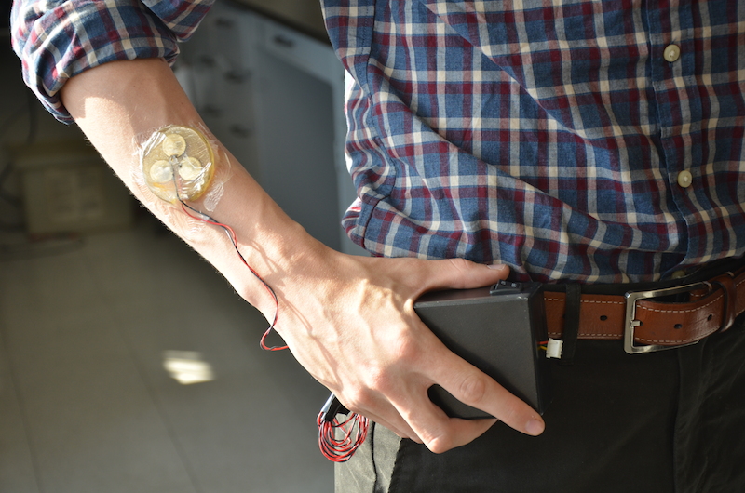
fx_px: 1549
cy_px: 246
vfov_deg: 18.1
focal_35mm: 75
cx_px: 372
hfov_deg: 27.0
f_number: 5.6
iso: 200
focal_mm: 50
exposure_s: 1/160
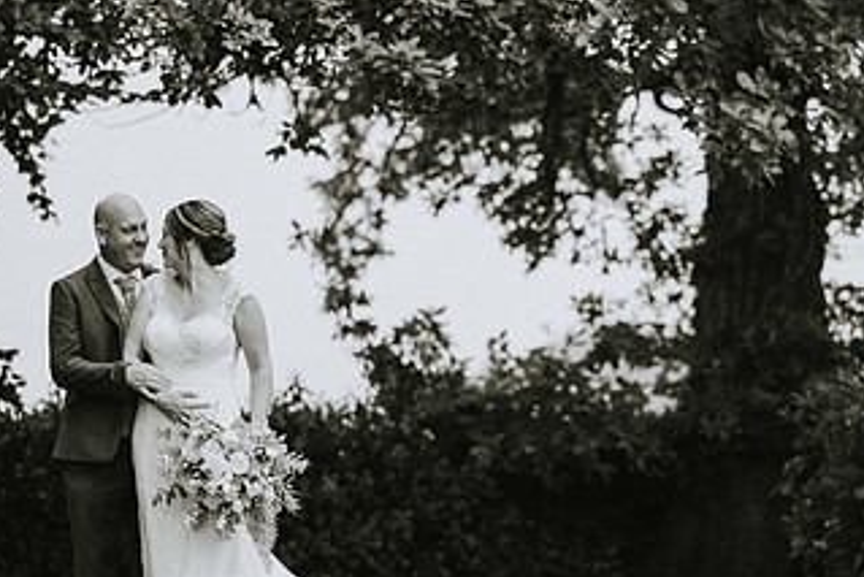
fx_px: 4106
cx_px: 559
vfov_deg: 8.0
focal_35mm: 171
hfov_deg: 12.0
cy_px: 332
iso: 50
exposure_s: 1/200
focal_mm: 85
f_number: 1.8
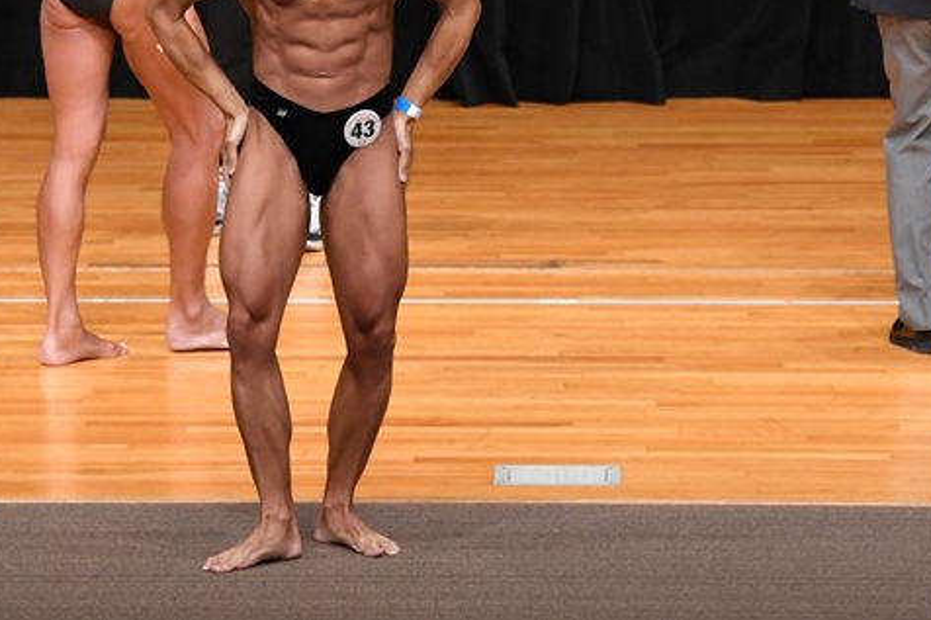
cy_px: 121
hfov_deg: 5.0
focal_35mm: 415
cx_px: 275
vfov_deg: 3.3
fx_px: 10728
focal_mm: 170
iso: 4000
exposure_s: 1/400
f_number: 5.6
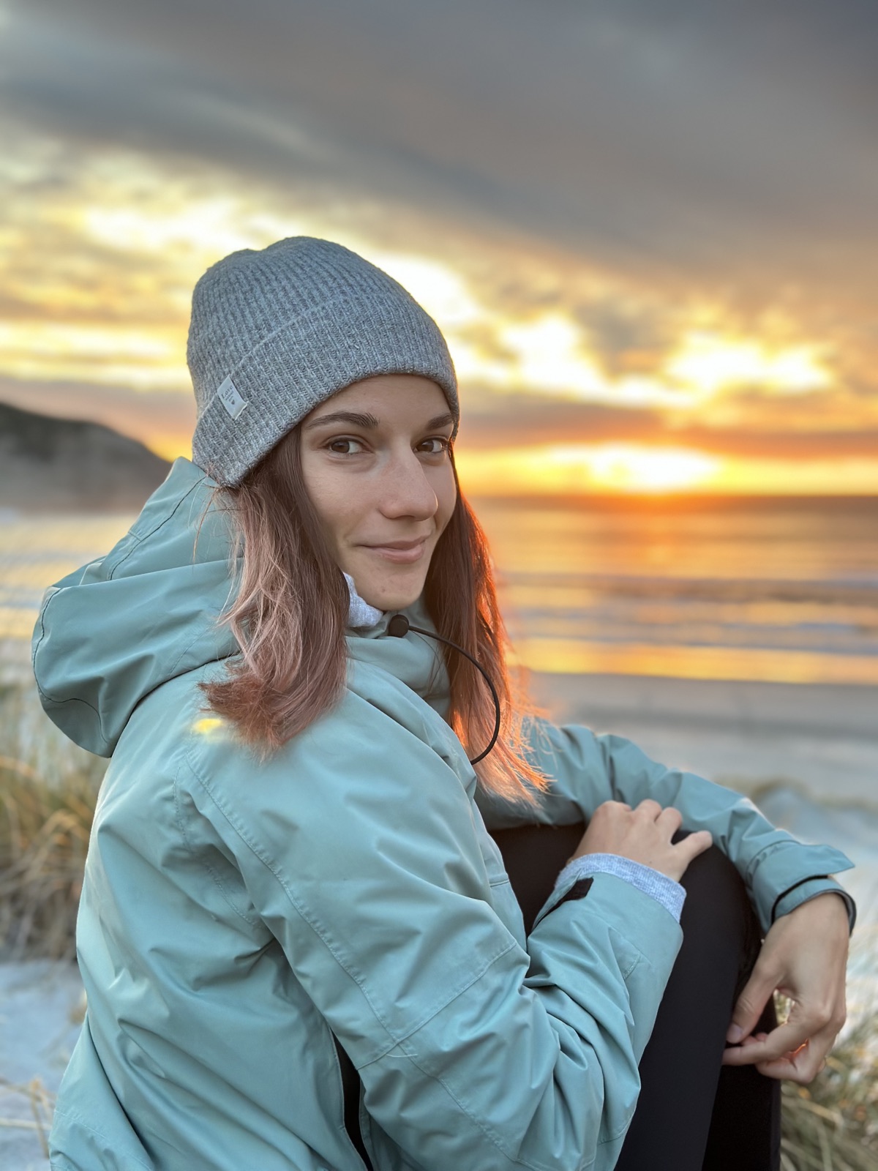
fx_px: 1623
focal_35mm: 48
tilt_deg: -3.6
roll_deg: -0.2
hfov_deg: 30.3
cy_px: 586
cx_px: 439
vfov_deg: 39.7
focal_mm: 6.86
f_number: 1.78
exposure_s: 1/154
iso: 125
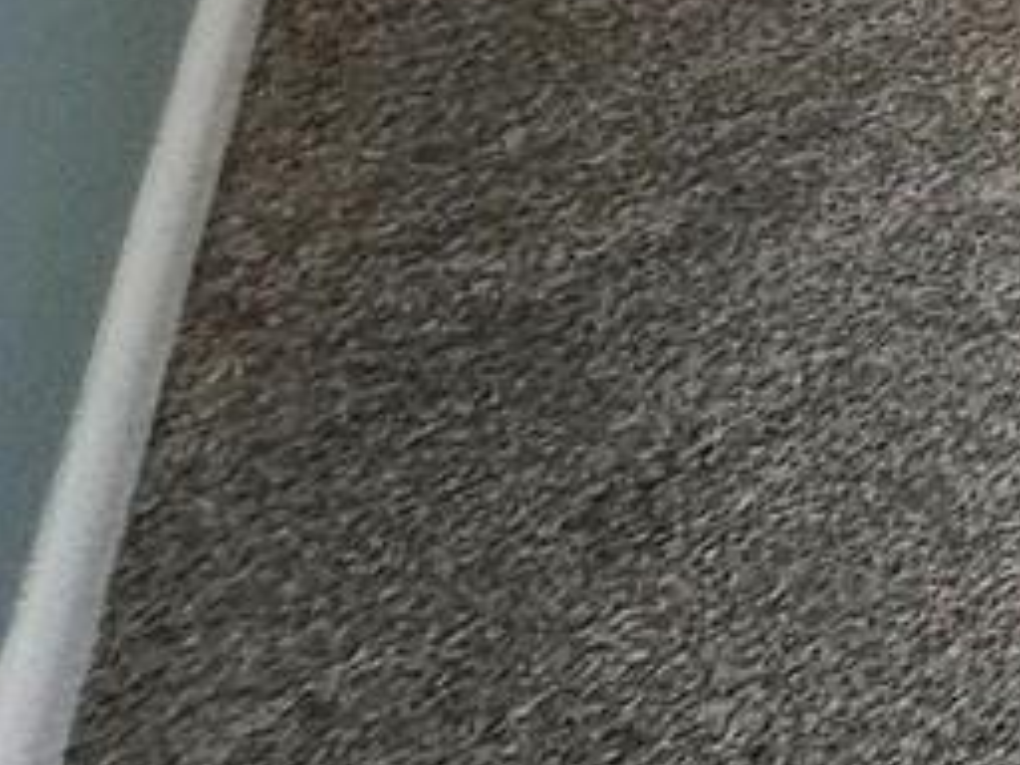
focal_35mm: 104
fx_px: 3064
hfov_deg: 9.4
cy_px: -1402
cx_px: 3630
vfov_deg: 10.7
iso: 100
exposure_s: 1/60
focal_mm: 2.2
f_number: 2.2
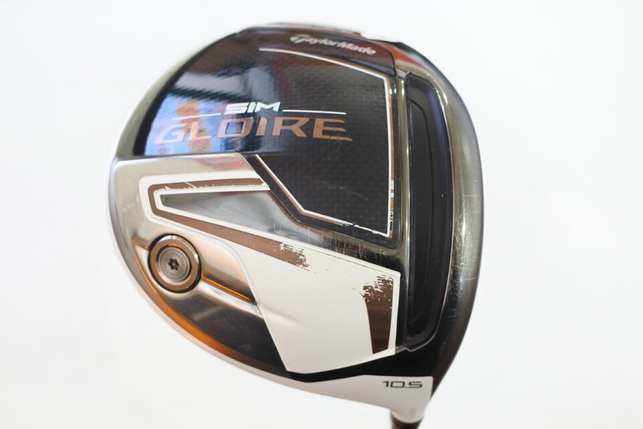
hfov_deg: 40.3
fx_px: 875
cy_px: 214
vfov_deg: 27.5
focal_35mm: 49
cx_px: 322
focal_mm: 18.5
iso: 800
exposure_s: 1/125
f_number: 2.5
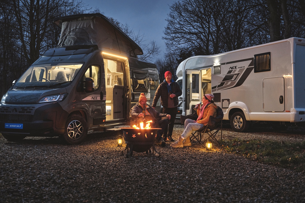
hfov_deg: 49.5
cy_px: 91
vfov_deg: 34.2
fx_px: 330
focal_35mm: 39
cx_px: 149
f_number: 4
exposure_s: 1/50
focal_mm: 45.9
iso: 2000
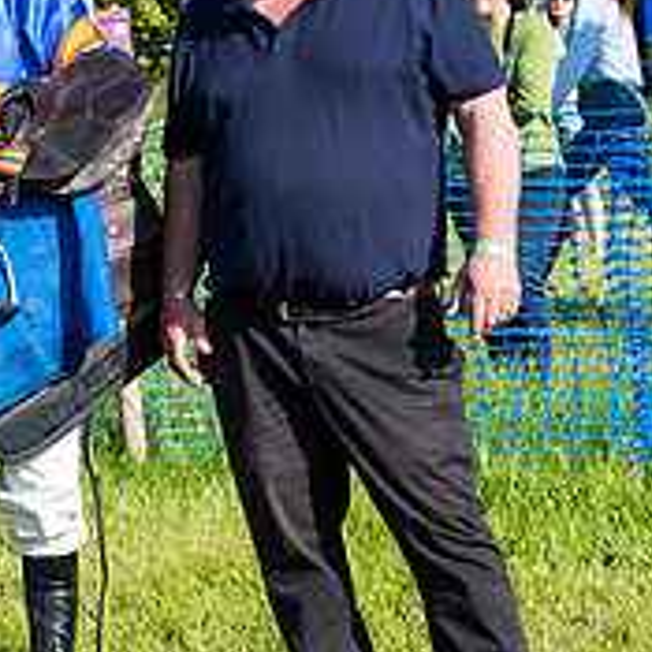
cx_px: -156
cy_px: 302
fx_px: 3303
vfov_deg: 11.3
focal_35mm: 155
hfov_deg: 11.0
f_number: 5
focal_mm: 55
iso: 250
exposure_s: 1/640
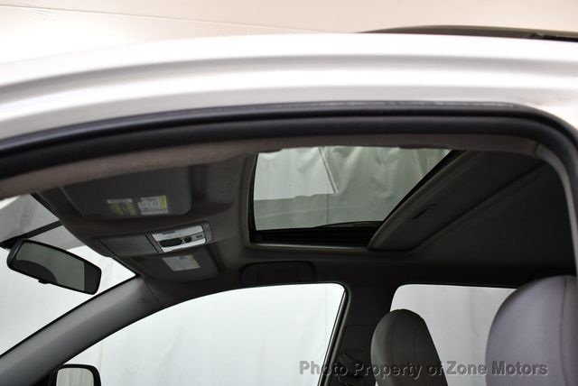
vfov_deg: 36.9
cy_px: 193
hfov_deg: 53.1
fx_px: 579
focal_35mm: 36
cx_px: 289
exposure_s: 1/125
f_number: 3.5
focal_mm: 18
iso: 800
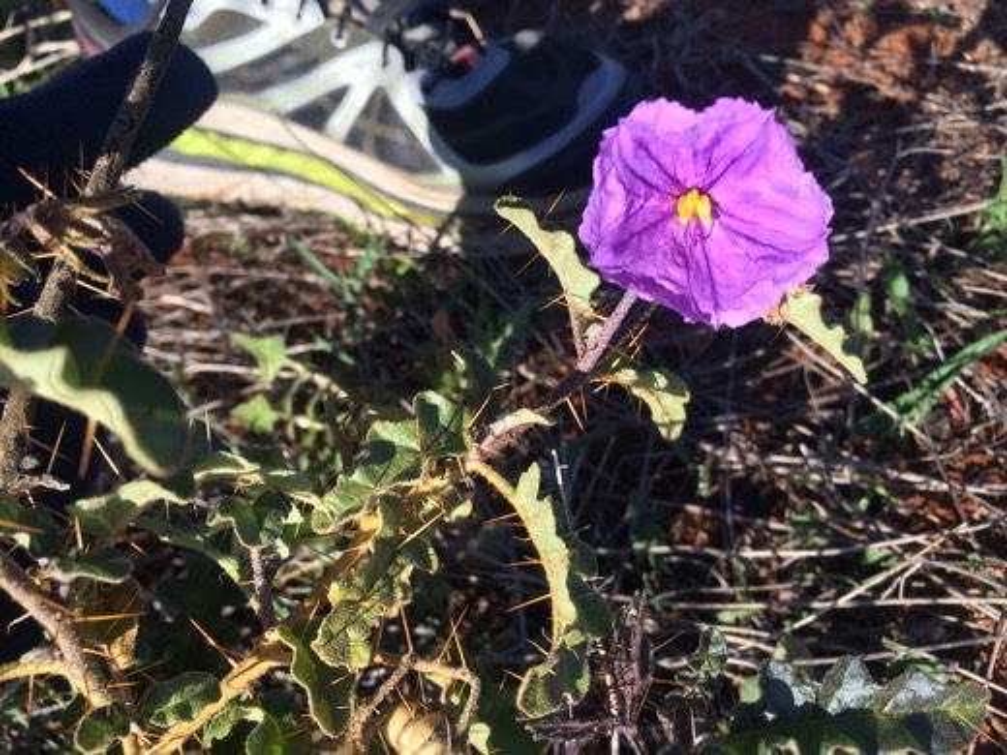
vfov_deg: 48.2
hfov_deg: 61.7
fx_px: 844
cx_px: 504
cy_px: 378
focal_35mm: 29
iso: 32
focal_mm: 4.15
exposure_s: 1/1053
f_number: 2.2
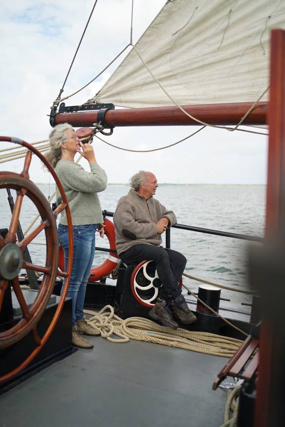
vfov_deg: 54.4
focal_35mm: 35
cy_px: 214
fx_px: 415
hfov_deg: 37.9
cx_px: 142
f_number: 2
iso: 100
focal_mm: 35
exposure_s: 1/2000
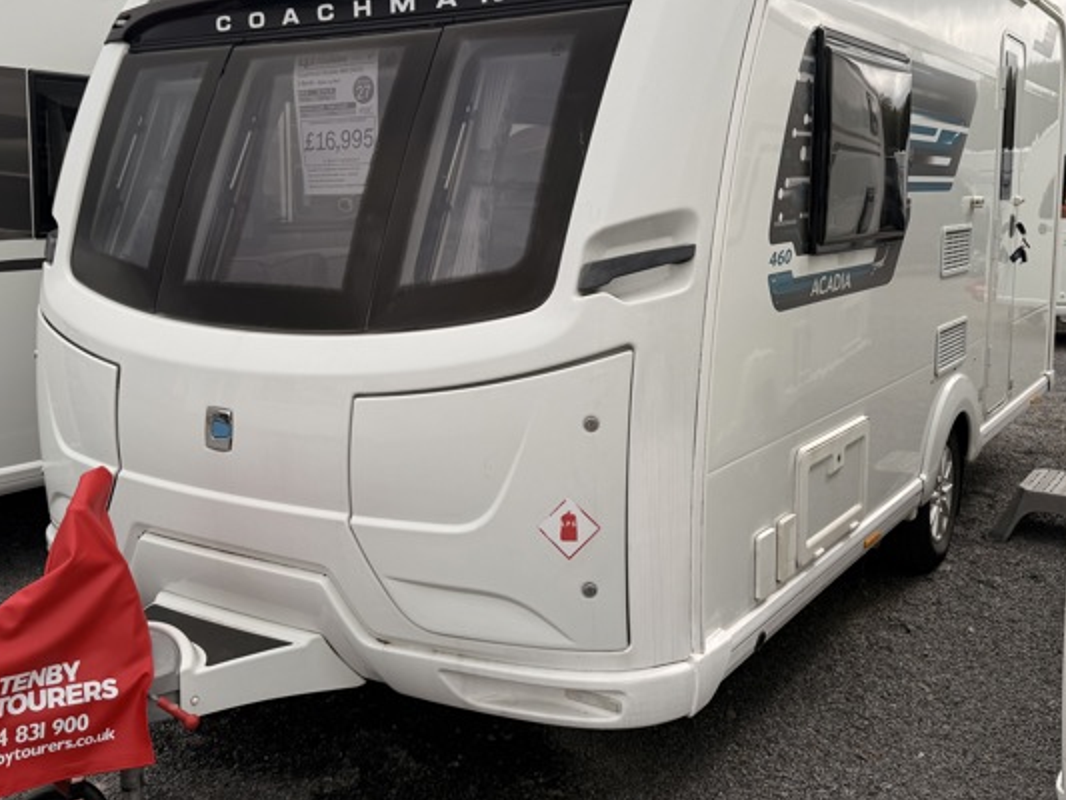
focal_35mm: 36
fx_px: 1109
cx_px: 512
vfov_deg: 39.5
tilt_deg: -7.0
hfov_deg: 51.3
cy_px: 328
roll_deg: +0.7
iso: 80
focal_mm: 6.76
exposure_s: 1/4673
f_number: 1.78
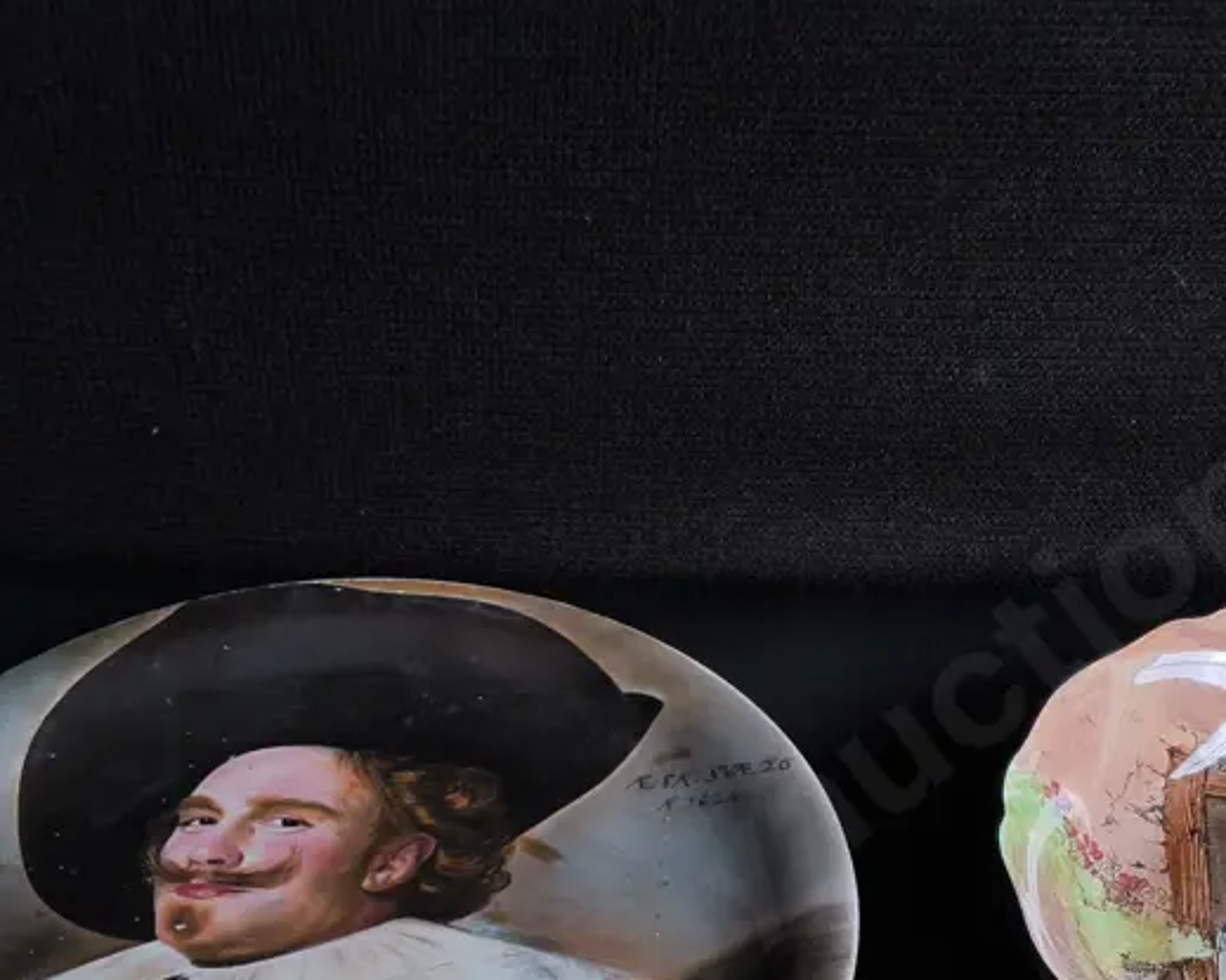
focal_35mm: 52
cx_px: 756
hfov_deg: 35.8
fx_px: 1886
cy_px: 864
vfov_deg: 28.1
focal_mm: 2.87
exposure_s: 1/142
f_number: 2
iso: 32
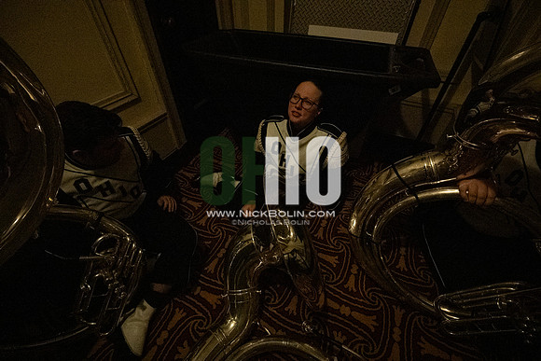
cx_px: 270
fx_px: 233
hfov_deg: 98.5
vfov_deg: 75.5
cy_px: 180
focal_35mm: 16
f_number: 4
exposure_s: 1/400
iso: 25600
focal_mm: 15.5
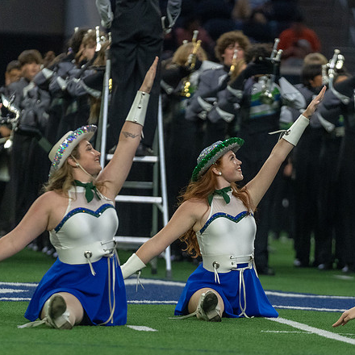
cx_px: 209
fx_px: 4757
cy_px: 244
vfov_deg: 4.3
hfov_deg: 4.3
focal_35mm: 410
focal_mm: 200
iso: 3200
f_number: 2.8
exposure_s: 1/1000
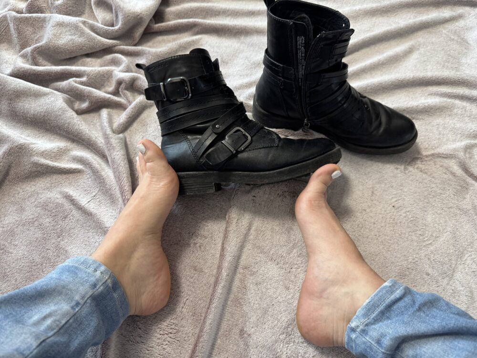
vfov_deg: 56.8
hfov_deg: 71.6
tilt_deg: -60.0
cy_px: 179
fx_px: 331
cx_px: 238
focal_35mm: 24
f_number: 1.78
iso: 200
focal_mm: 6.76
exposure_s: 1/84
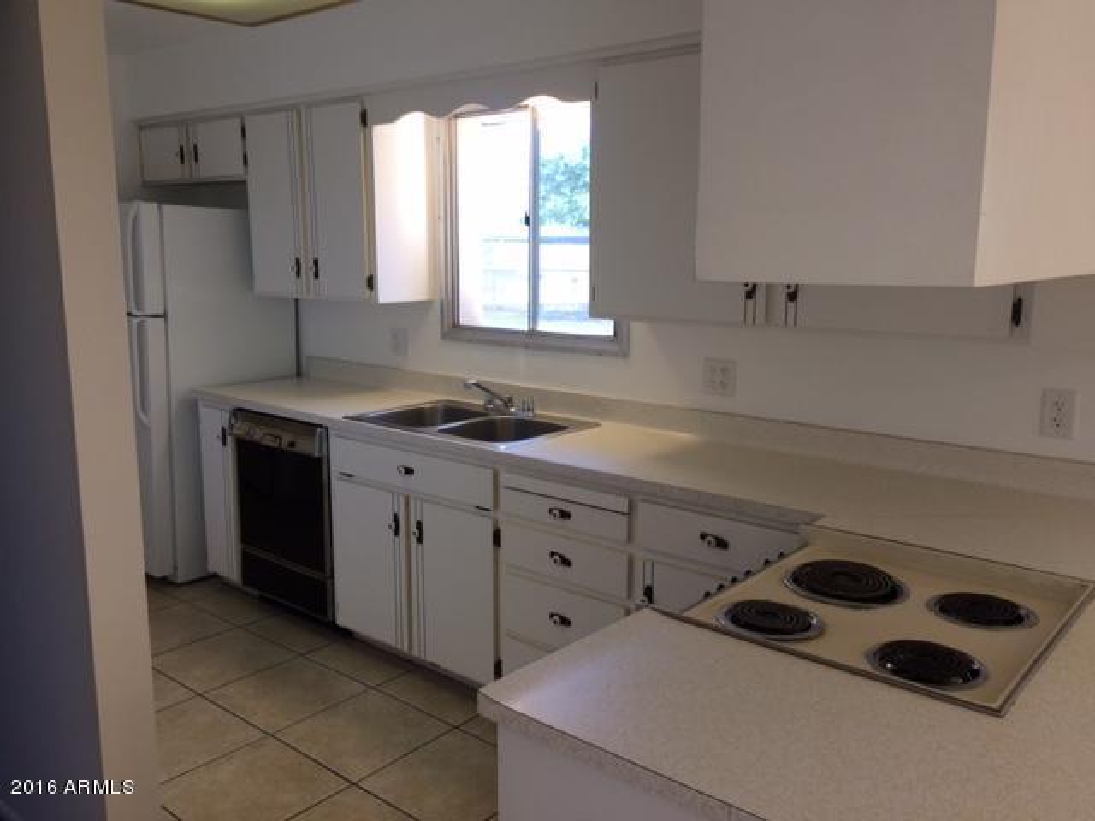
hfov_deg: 61.7
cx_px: 548
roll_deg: +1.9
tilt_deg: -9.5
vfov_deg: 48.2
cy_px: 410
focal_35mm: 29
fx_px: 917
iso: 40
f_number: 2.2
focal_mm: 4.15
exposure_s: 1/60
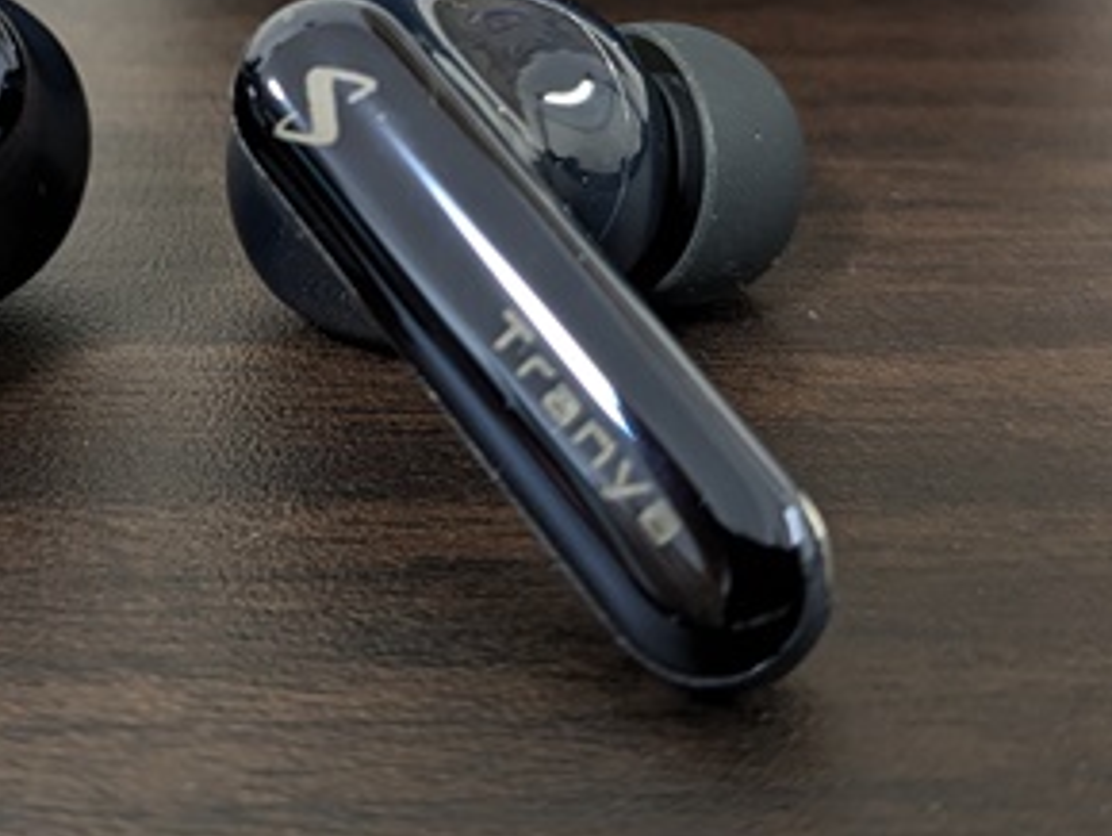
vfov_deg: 23.0
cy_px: 54
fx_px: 1993
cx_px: 324
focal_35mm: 62
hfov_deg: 30.8
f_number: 1.73
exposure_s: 1/25
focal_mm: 4.38
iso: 113
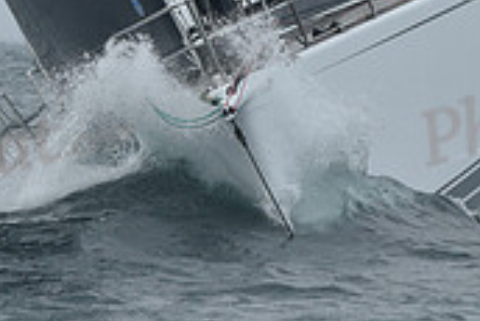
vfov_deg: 2.2
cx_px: 279
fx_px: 8527
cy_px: -13
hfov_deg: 3.2
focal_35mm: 639
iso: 320
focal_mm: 190
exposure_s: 1/1000
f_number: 8
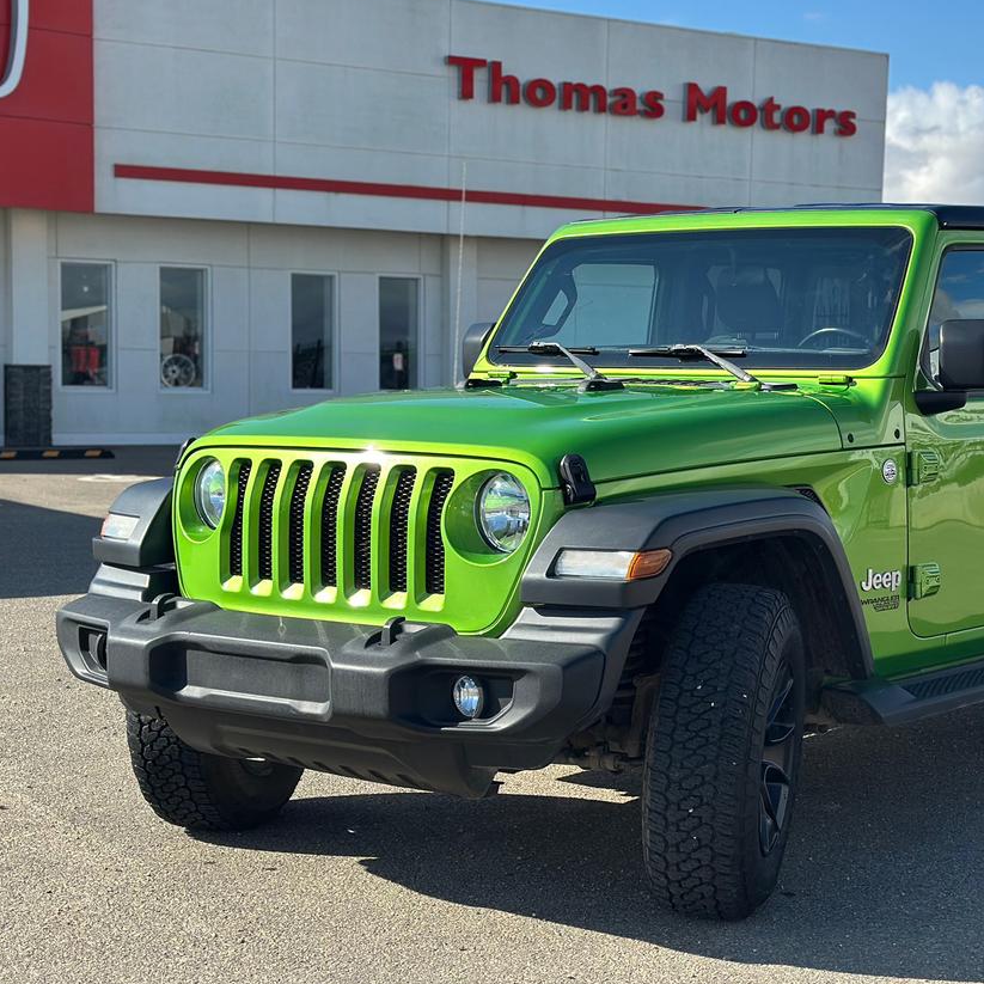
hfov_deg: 25.9
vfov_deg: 26.1
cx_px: 698
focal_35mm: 66
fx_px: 2123
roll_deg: -1.1
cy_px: 478
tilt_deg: -3.4
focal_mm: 6.86
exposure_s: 1/3597
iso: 80
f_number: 1.78
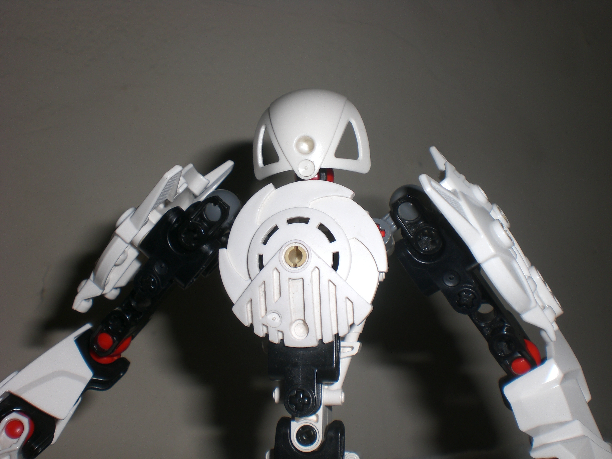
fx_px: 672
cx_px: 306
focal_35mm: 38
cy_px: 230
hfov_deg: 49.0
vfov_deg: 37.7
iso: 50
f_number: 4.4
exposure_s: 1/60
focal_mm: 6.3
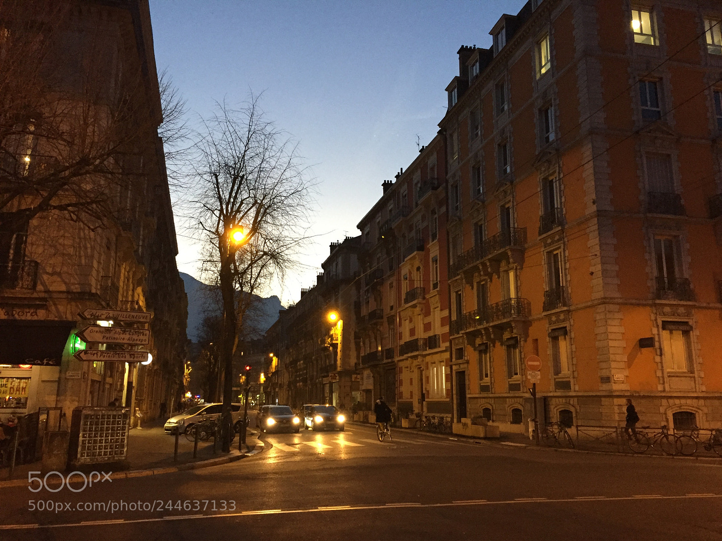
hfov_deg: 61.7
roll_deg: -1.9
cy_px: 270
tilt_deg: +12.3
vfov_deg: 48.2
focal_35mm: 29
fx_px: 605
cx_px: 361
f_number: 2.2
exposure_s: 1/33
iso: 320
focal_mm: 4.15
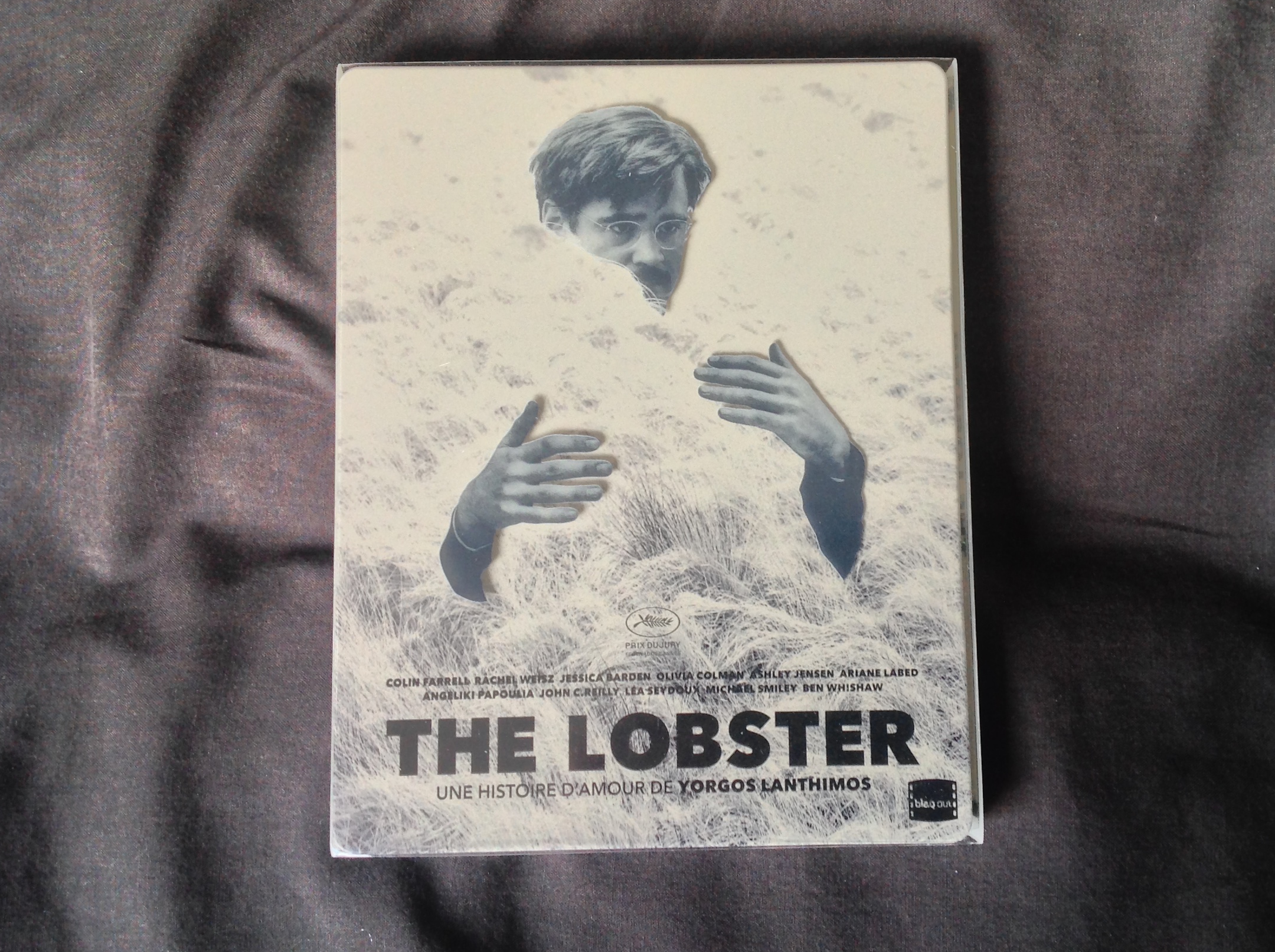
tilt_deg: -88.0
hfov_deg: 44.8
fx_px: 1545
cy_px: 452
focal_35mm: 42
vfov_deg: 34.3
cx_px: 722
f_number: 2.4
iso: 50
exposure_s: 1/30
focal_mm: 4.28
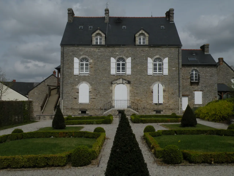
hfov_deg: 44.8
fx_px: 284
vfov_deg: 34.3
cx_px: 117
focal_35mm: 42
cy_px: 88
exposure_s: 1/606
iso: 64
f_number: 8
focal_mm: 7.4
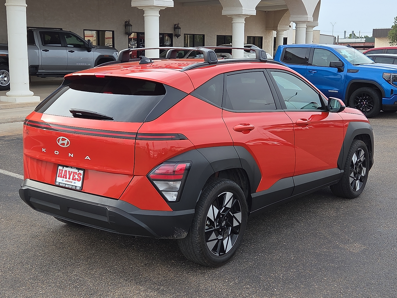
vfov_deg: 30.9
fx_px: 539
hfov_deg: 40.4
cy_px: 149
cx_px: 198
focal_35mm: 47
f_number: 1.8
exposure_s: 1/1667
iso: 76
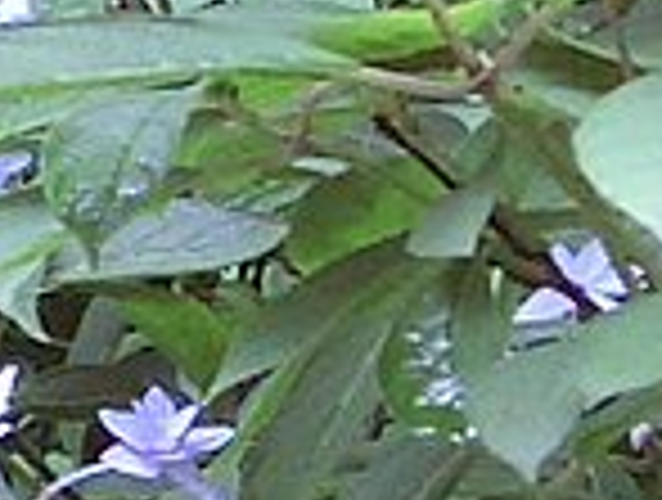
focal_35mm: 257
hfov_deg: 7.5
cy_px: 590
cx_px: 1000
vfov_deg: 5.8
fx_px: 4927
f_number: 3.5
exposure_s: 1/125
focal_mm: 5.6
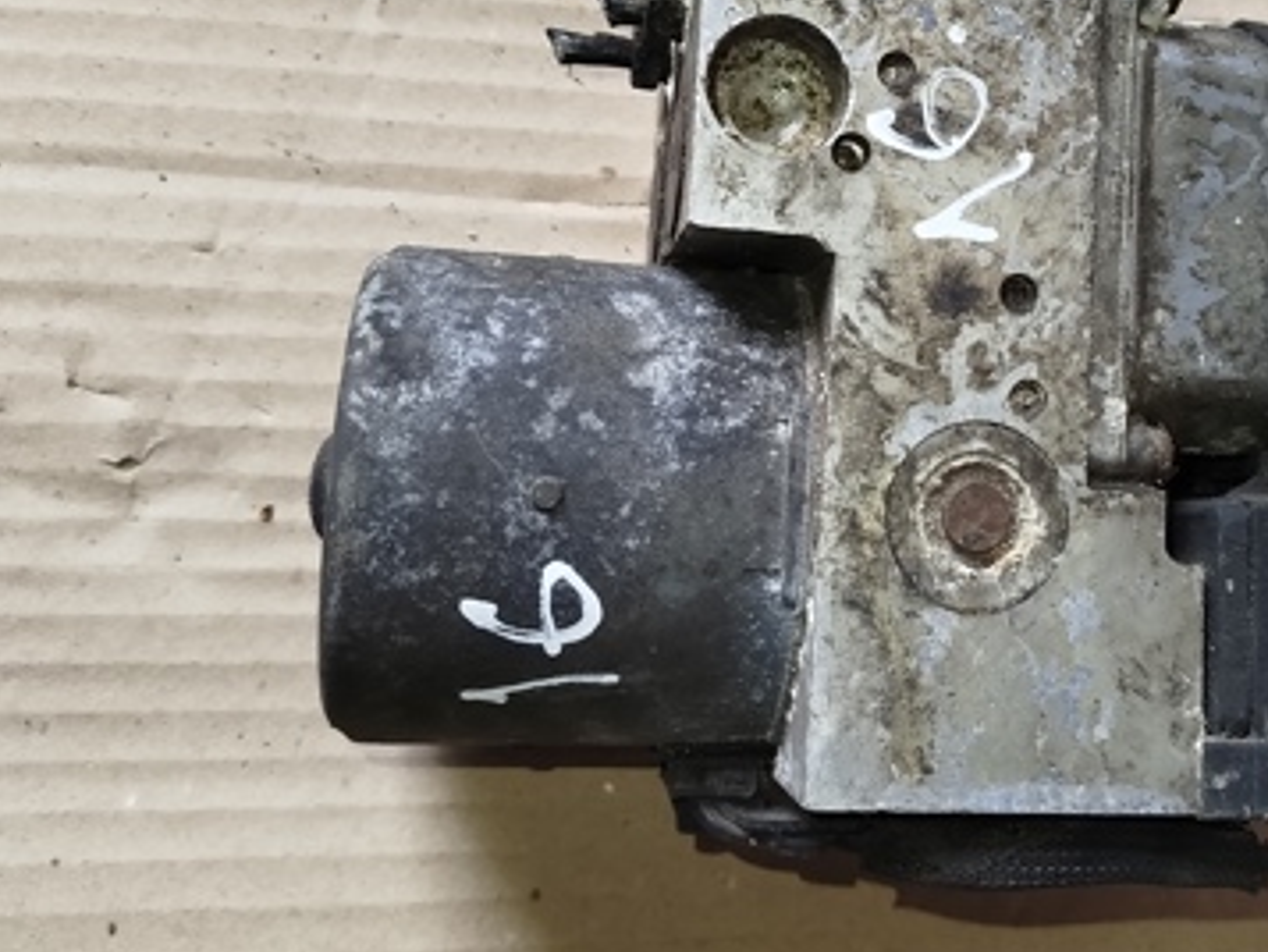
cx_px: 906
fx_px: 1576
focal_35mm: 43
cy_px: 291
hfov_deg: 42.8
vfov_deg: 33.2
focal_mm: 5.31
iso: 200
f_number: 1.7
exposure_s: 1/50
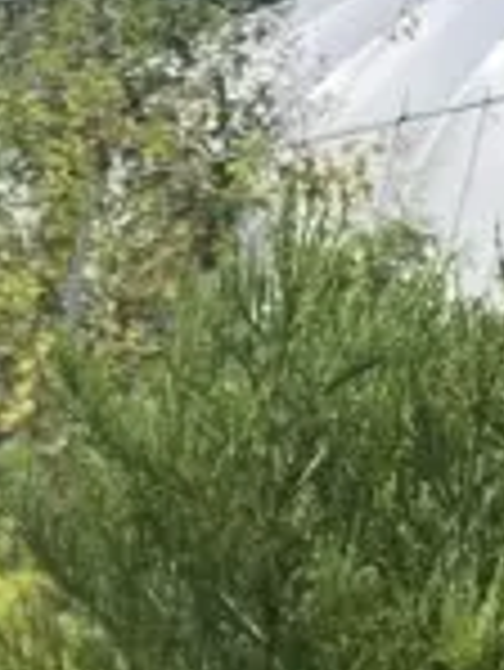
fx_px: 2598
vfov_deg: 12.8
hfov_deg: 9.6
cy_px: 1336
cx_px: -760
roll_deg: -4.6
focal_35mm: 134
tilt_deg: -21.0
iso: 32
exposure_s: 1/2053
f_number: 1.6
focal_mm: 4.2
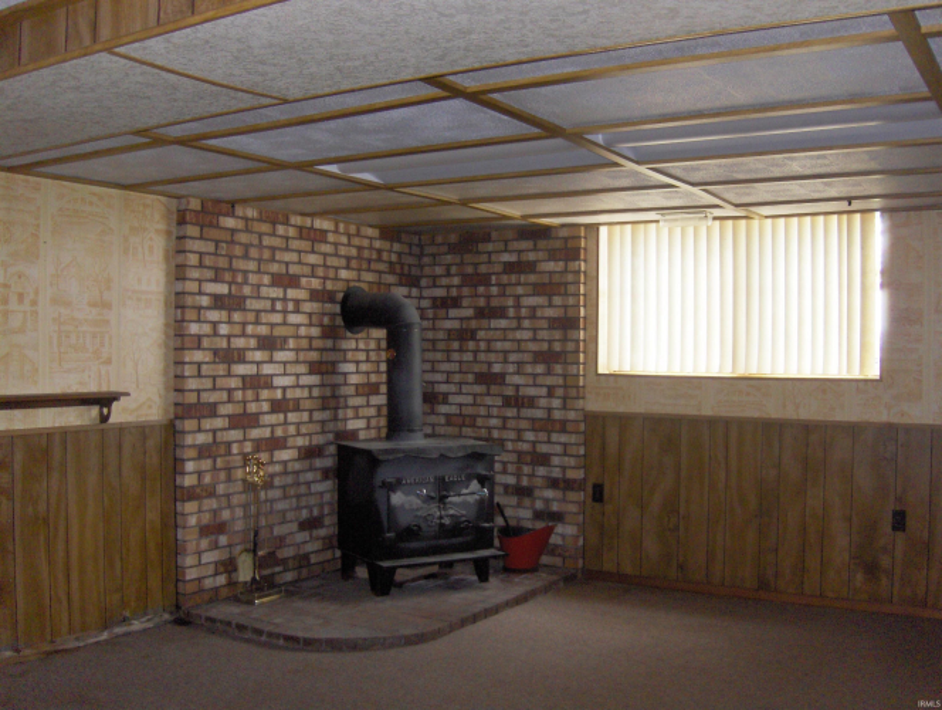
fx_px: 954
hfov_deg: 52.6
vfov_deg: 40.8
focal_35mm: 35
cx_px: 471
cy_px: 355
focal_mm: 7.5
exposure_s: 1/60
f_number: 2.8
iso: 100
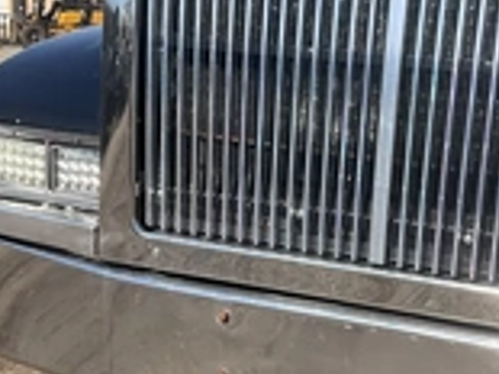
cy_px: 355
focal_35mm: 75
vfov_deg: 19.2
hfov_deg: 25.9
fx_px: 1080
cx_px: 328
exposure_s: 1/1279
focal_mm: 3
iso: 25
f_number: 1.8
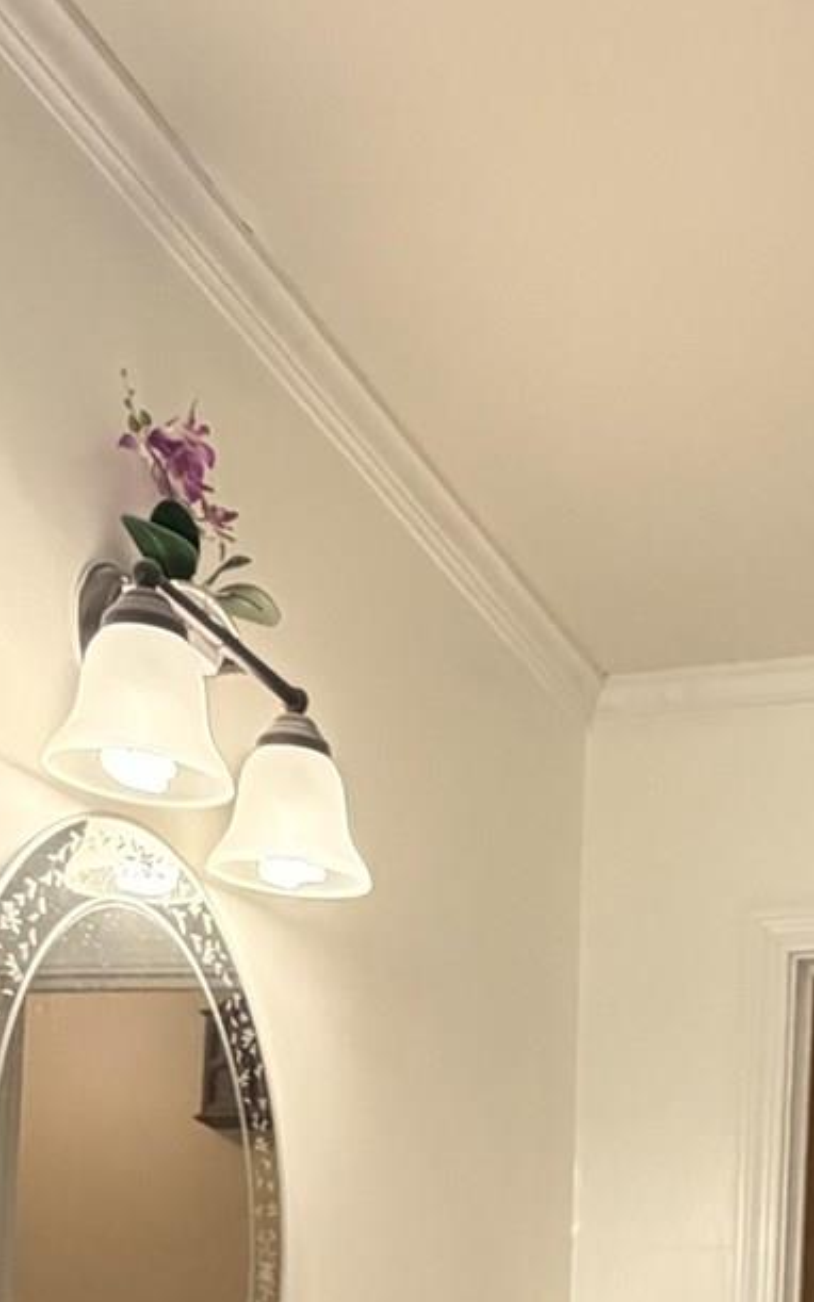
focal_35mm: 56
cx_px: 682
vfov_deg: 29.2
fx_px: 1987
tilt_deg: -5.6
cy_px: 1698
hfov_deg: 22.7
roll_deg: -2.5
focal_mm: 2.22
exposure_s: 1/120
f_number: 2.2
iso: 320
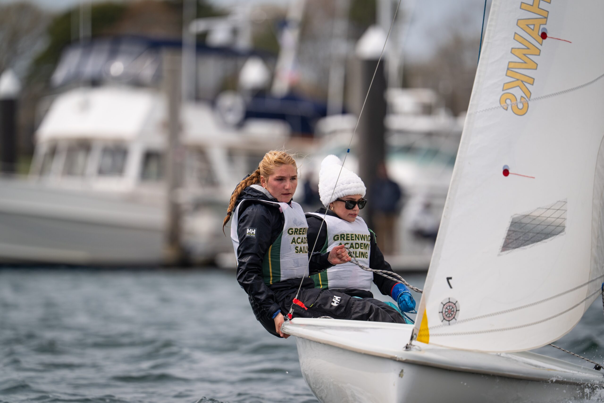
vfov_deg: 3.3
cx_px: 302
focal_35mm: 420
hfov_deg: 4.9
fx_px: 7047
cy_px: 202
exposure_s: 1/3200
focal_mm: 420
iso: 250
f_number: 4
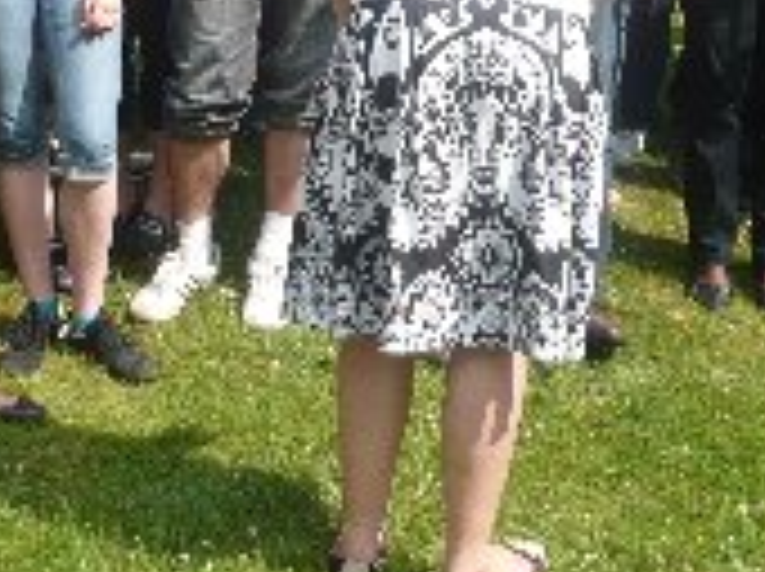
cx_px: 306
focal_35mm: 103
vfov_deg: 13.9
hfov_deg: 19.1
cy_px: -97
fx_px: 2273
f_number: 2.8
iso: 100
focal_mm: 5.8
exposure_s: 1/800
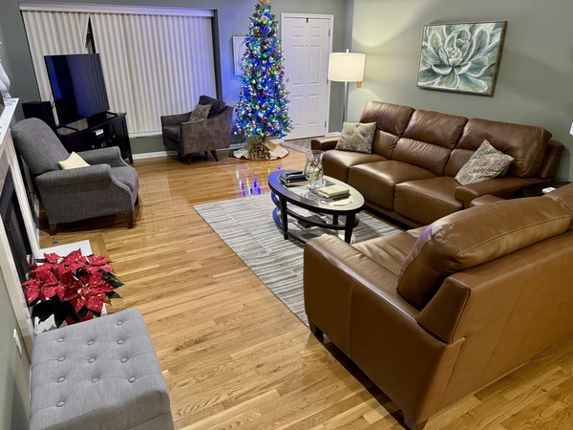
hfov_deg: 71.6
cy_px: 215
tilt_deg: -24.3
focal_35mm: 24
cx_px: 286
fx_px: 397
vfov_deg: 56.8
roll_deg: -0.3
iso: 640
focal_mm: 6.76
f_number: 1.78
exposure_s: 1/40
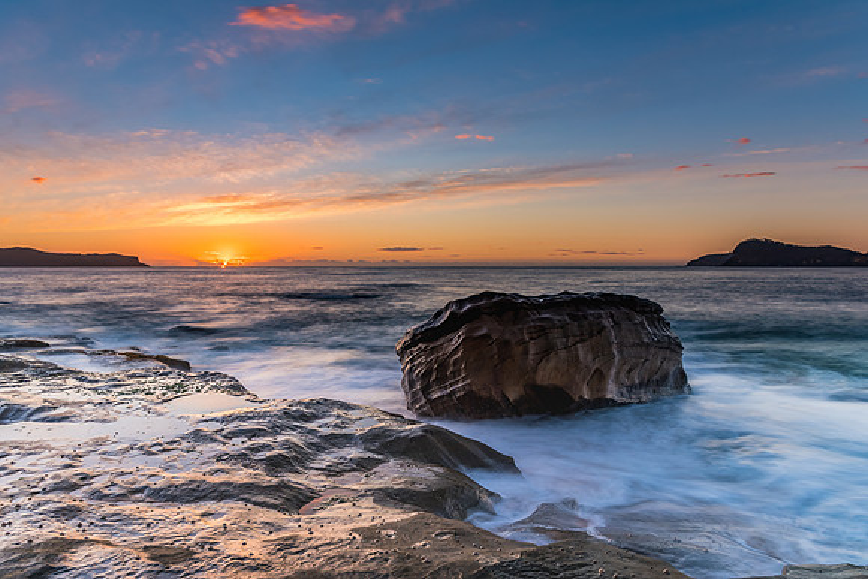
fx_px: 584
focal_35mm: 24
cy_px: 290
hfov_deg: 73.3
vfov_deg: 52.8
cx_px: 434
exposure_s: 3
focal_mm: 16
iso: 50
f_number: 11
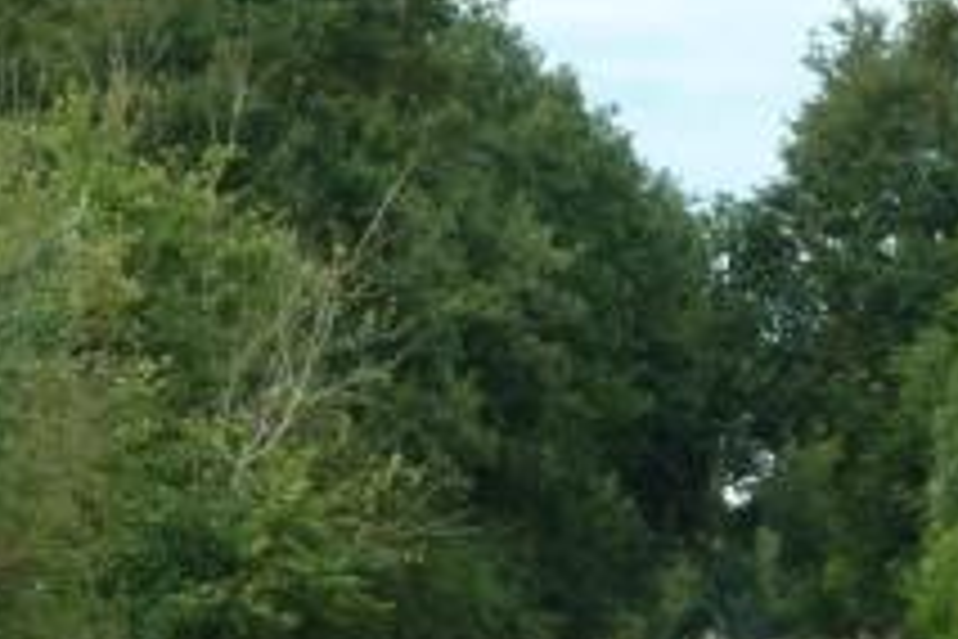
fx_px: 7956
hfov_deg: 6.9
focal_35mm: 299
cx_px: 648
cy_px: 670
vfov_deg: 4.6
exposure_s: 1/200
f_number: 4.5
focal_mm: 22.5
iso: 80
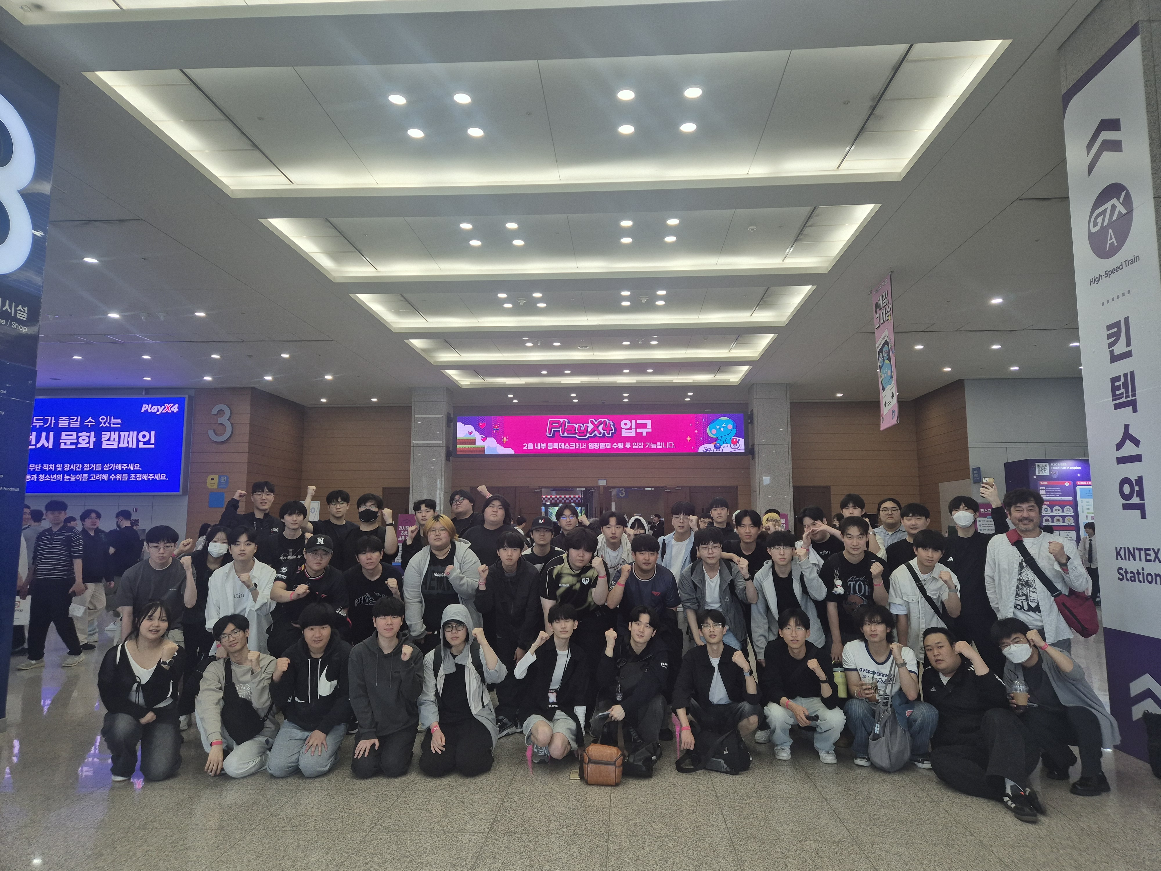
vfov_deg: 58.9
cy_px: 436
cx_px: 580
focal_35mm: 23
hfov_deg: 73.9
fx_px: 771
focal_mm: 5.4
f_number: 1.8
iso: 50
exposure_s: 1/120
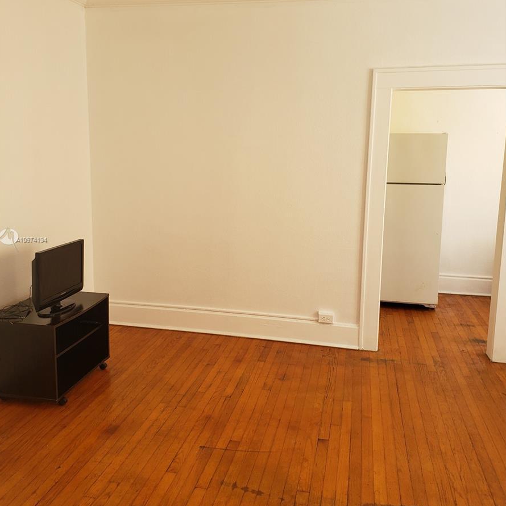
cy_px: 240
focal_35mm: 31
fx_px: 513
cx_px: 252
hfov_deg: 52.5
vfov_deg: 52.5
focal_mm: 4.3
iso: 80
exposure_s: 1/60
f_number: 2.4
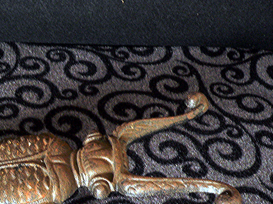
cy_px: 176
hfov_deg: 29.9
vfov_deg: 22.8
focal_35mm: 63
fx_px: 497
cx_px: 46
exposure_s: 1/4
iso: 400
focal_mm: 6
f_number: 2.8
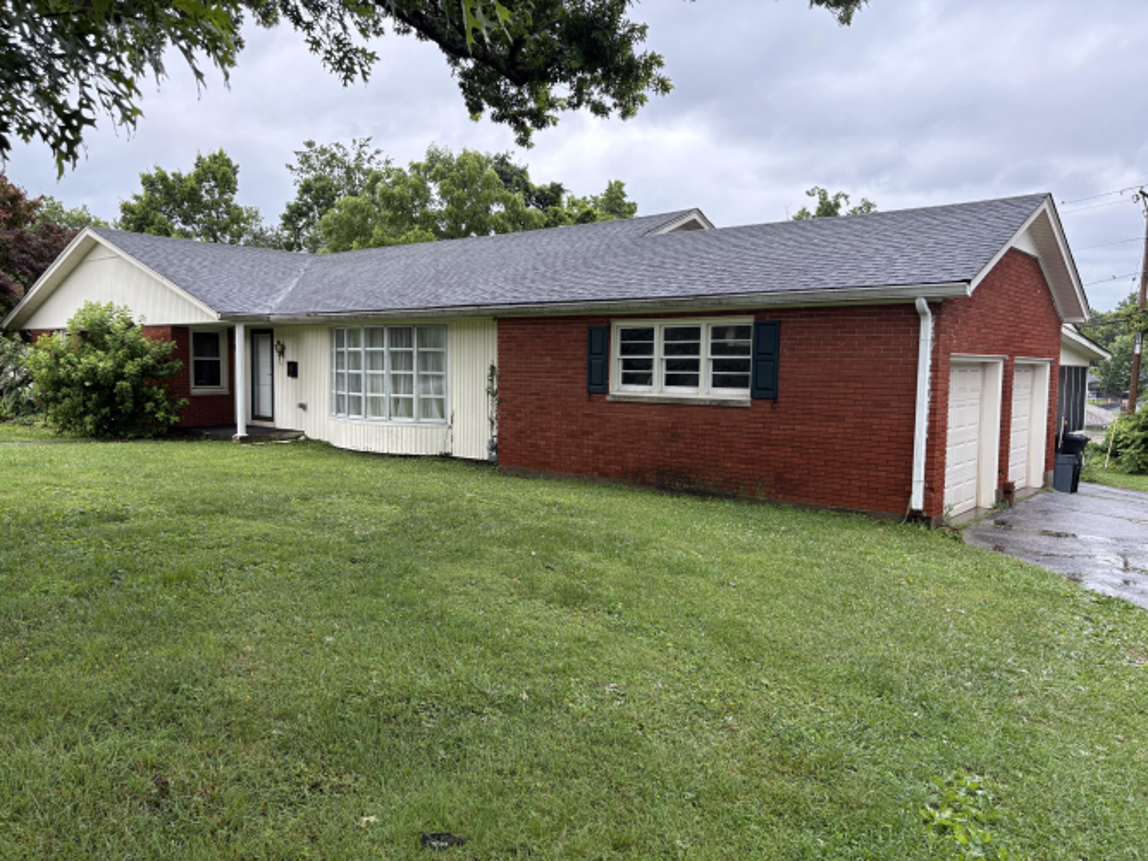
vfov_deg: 53.0
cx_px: 574
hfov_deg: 67.3
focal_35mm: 26
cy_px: 430
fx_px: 862
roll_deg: -0.4
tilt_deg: -3.2
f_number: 1.6
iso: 64
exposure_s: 1/232
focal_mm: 5.96
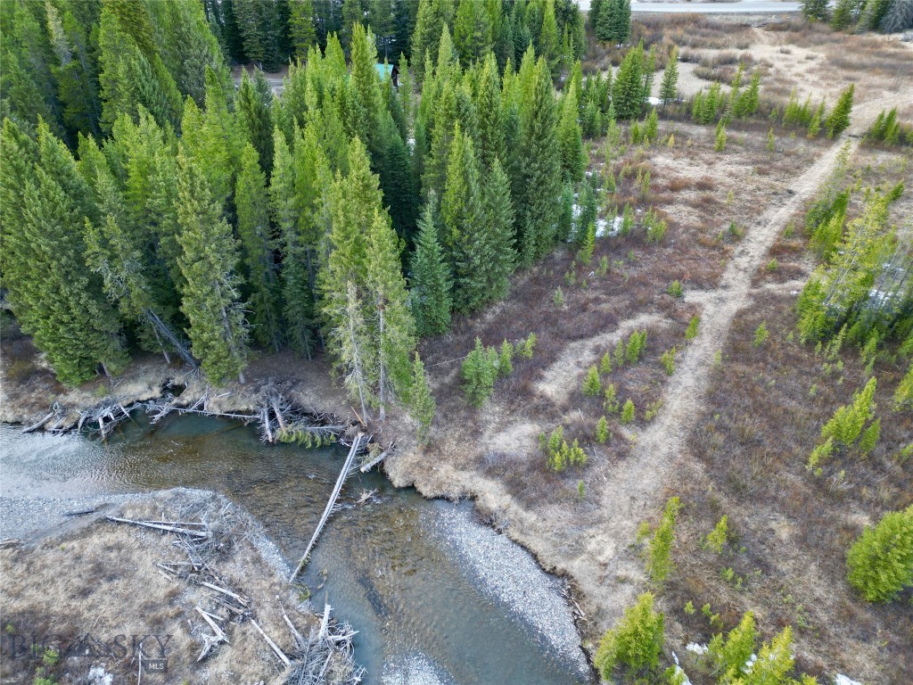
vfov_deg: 56.8
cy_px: 342
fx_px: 633
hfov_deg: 71.6
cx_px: 456
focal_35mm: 24
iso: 100
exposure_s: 1/40
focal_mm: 6.72
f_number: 1.7
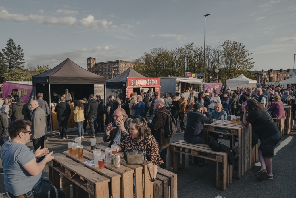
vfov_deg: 53.1
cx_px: 148
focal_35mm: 24
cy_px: 99
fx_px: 197
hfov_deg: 73.7
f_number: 4
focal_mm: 24
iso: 200
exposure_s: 1/1000
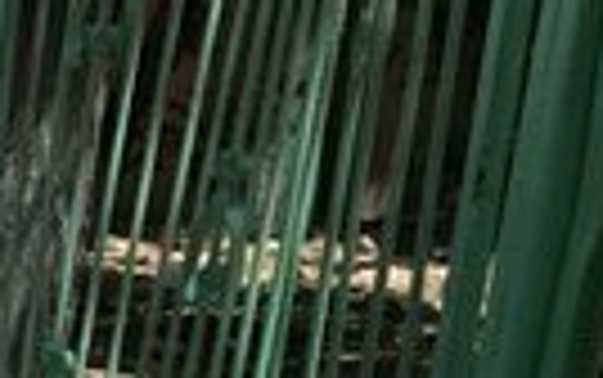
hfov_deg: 11.7
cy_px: 790
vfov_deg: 8.2
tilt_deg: -19.2
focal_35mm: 151
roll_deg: -1.2
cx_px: -783
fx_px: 2484
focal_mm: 4.15
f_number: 2.2
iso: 32
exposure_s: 1/1053
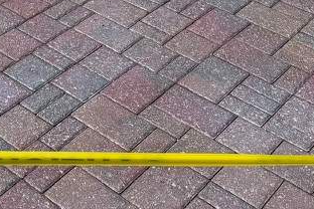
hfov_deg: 23.8
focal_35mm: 82
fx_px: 715
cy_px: -96
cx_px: 6
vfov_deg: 15.5
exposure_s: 1/10309
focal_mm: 6.76
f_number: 1.78
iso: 80
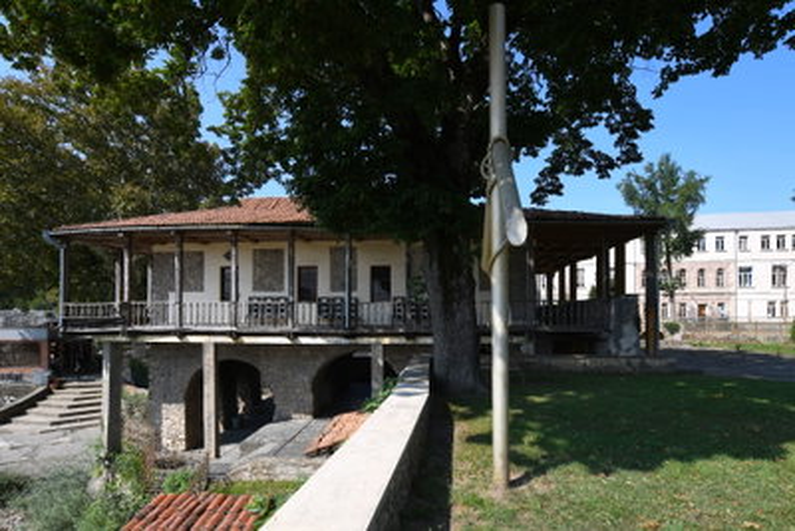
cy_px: 266
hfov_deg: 90.0
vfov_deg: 67.4
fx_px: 398
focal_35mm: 18
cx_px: 398
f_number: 8
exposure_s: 1/200
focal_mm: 12
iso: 100
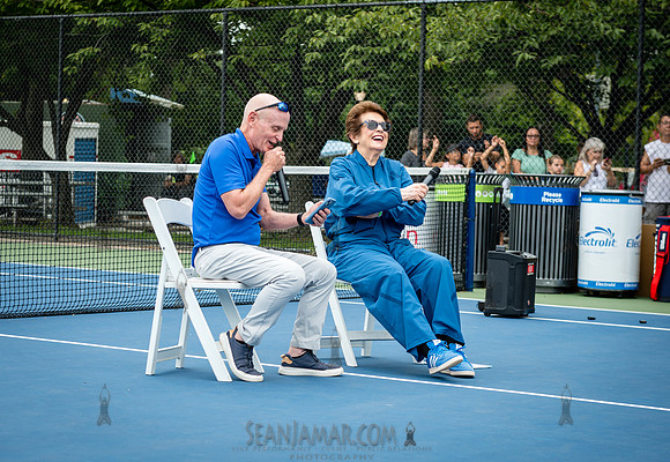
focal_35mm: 91
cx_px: 279
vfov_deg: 15.4
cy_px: 265
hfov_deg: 22.1
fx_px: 1713
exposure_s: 1/125
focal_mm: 70
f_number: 4.5
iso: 200
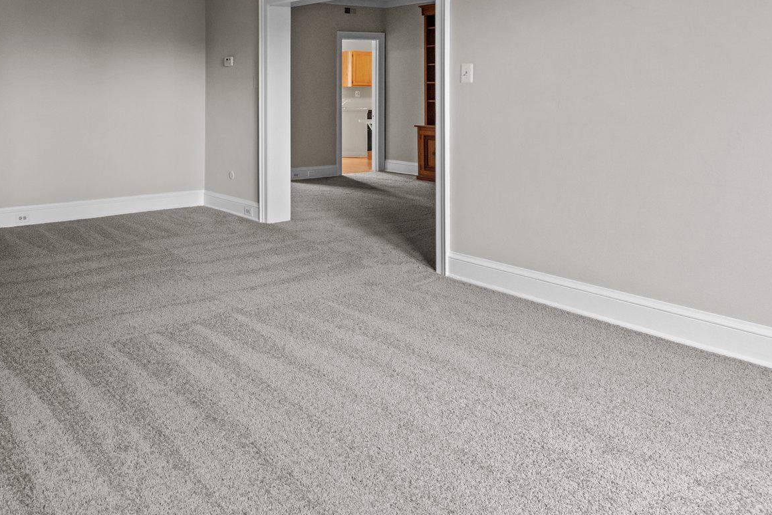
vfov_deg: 41.3
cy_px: 87
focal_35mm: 30
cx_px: 184
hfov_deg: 58.4
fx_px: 643
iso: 500
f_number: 8
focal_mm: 17
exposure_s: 1/13
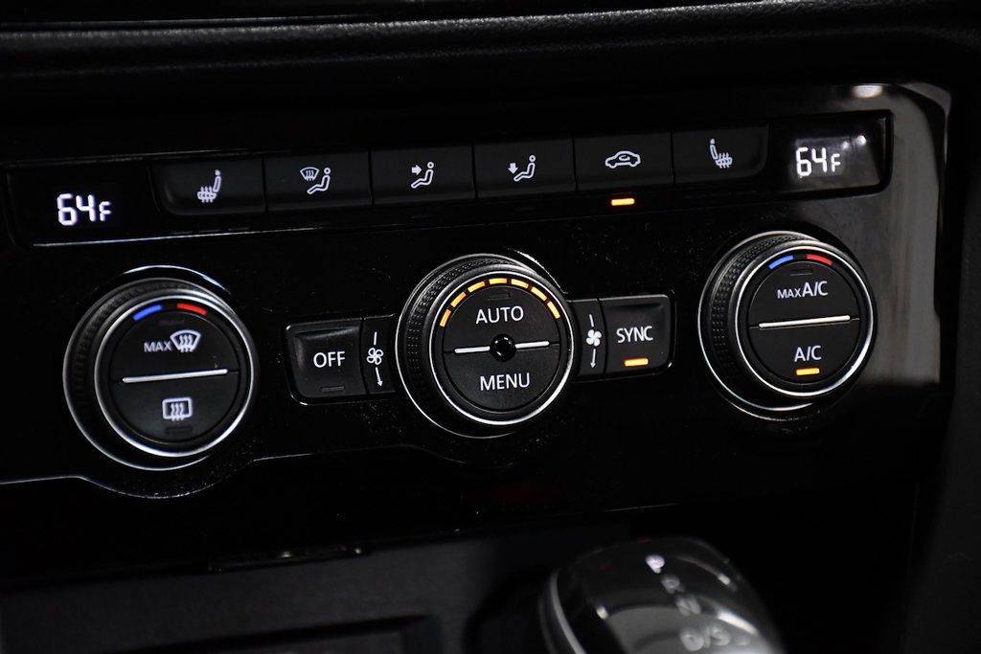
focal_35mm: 120
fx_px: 3270
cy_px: 327
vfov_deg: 11.4
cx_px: 490
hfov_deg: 17.1
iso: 2500
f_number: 5.3
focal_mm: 80
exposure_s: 1/125
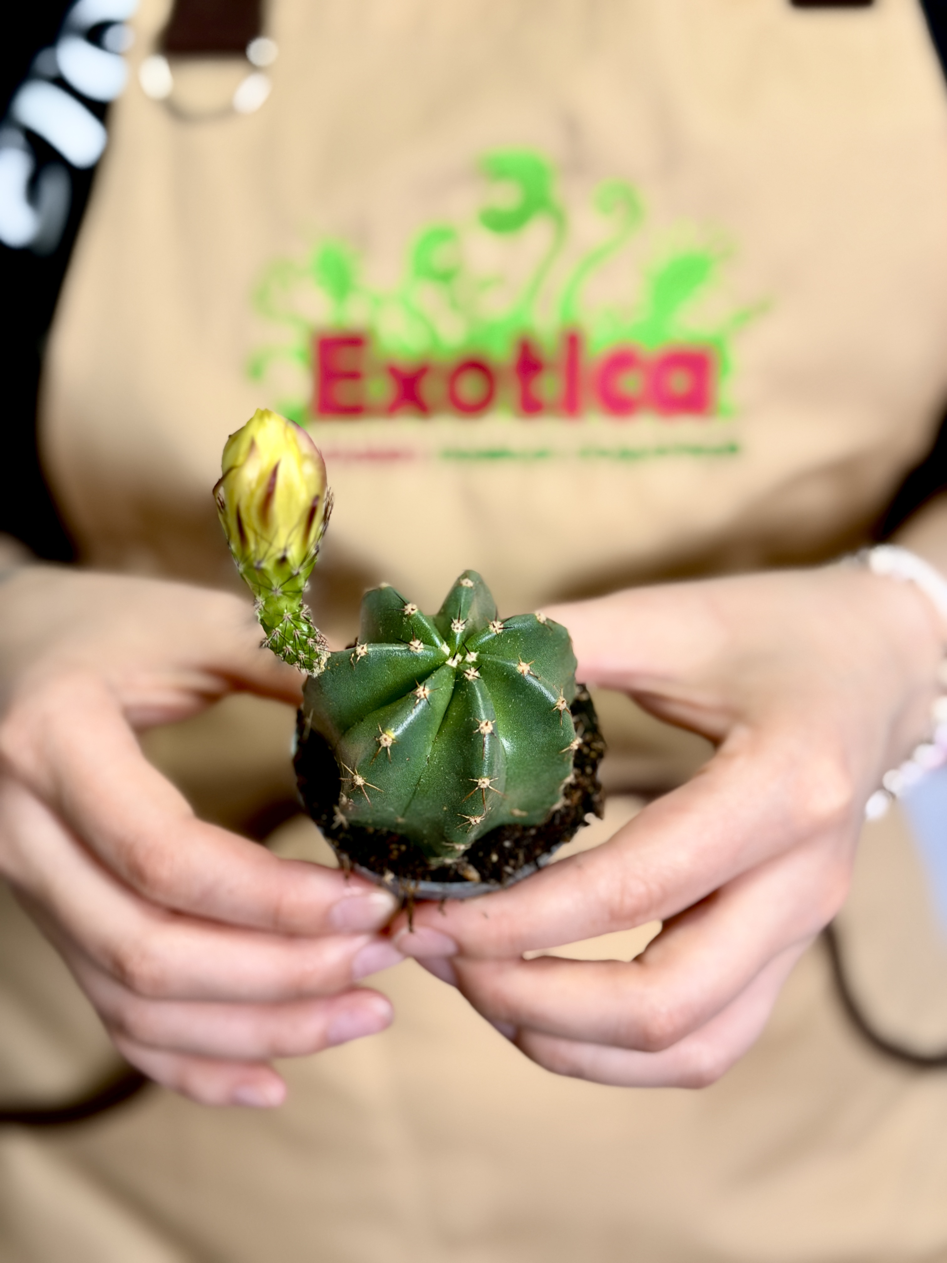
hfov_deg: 30.3
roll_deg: +0.7
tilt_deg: -15.4
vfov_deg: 39.7
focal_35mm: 48
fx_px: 1751
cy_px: 632
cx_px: 474
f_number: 1.78
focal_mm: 6.76
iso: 50
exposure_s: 1/147
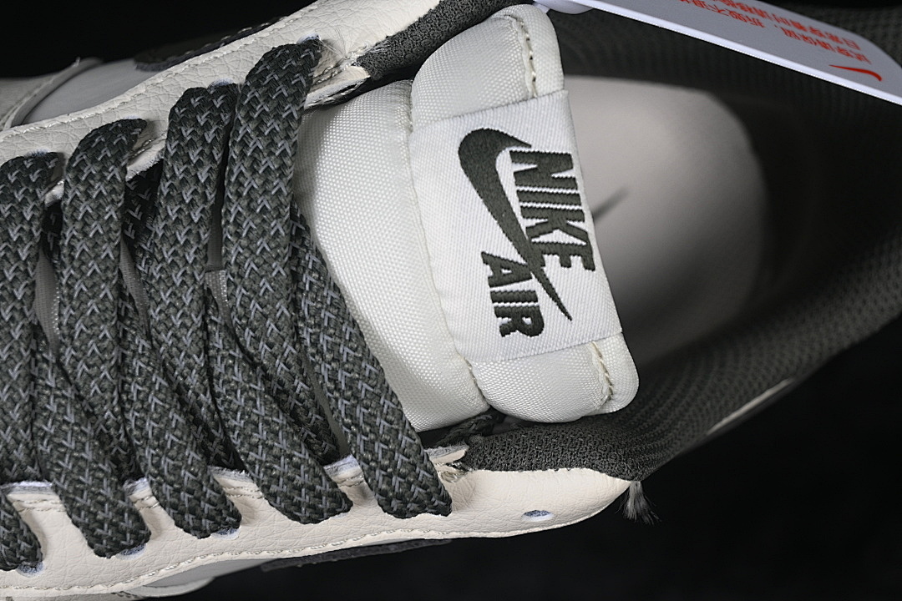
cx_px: 451
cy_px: 300
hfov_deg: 27.0
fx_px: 1879
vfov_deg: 18.2
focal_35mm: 75
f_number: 7.1
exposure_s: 1/80
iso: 160
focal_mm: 50
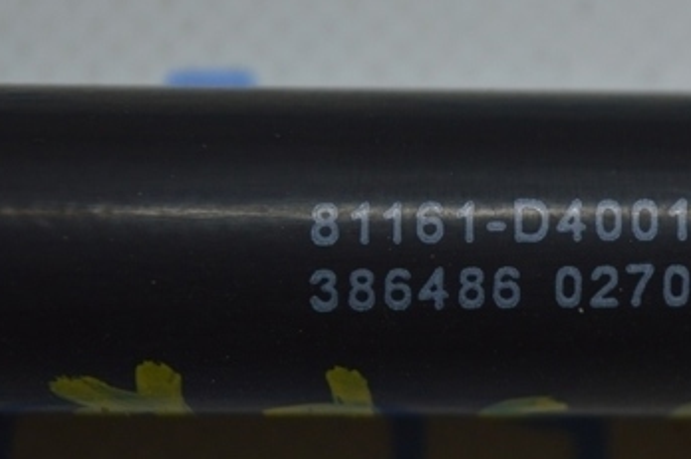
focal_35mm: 152
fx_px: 2912
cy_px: 231
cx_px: 576
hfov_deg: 13.5
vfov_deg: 9.0
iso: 400
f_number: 5.6
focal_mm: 55
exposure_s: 1/100
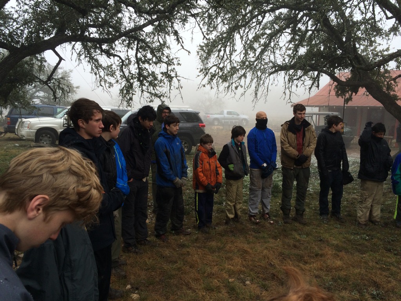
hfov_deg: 61.7
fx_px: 336
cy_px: 150
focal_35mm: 29
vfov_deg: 48.2
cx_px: 200
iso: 32
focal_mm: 4.15
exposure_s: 1/733
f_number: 2.2
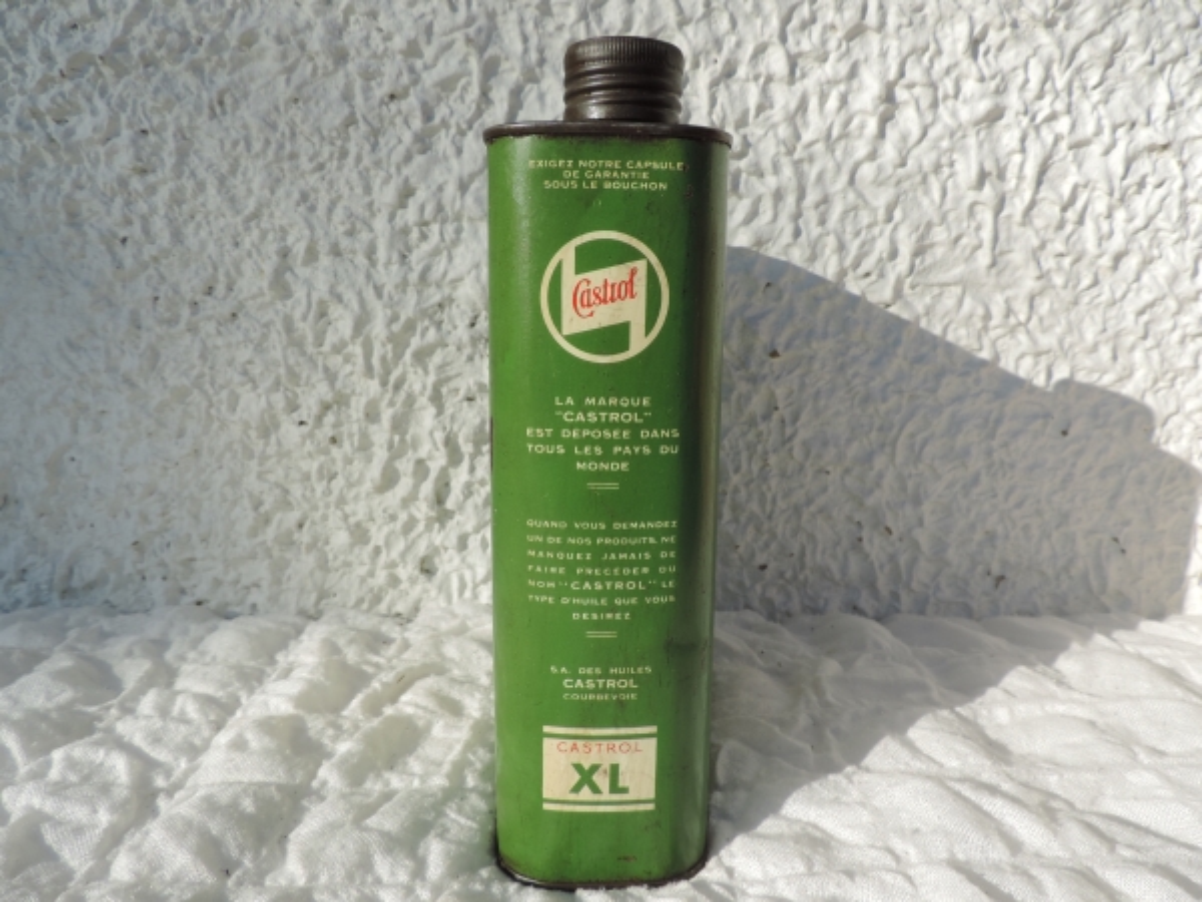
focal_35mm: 24
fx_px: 833
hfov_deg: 71.6
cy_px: 451
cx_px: 601
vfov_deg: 56.8
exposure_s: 1/1250
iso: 80
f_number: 3.3
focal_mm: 4.3
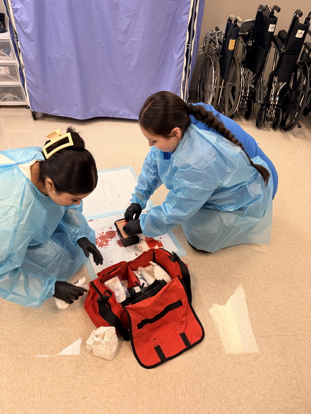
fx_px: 287
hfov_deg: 56.8
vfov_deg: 71.6
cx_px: 156
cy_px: 207
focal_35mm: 24
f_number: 1.78
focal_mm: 6.76
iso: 200
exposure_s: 1/120
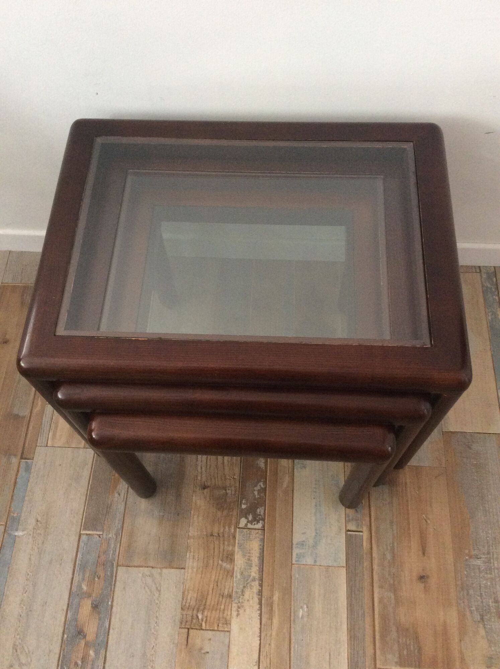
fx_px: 618
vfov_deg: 56.9
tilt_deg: -64.0
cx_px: 250
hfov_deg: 44.1
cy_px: 334
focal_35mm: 32
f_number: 2.4
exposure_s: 1/25
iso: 125
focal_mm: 3.3
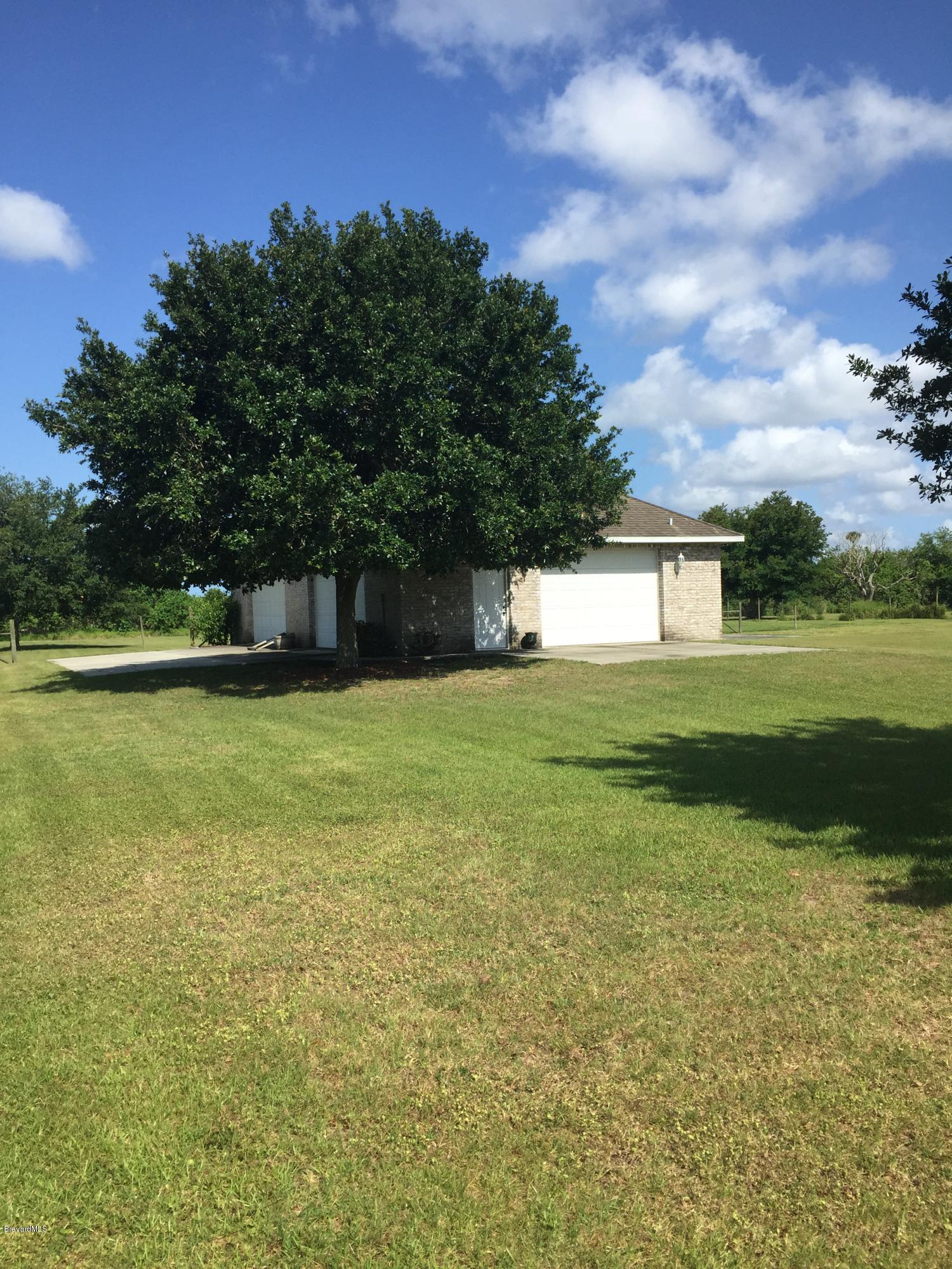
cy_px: 634
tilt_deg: -1.2
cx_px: 476
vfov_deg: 61.7
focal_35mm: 29
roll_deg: +1.6
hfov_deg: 48.2
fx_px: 1063
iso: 32
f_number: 2.2
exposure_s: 1/2083
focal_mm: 4.15
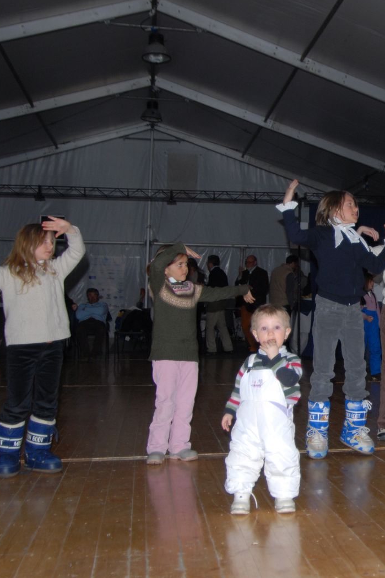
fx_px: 883
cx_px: 424
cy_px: 289
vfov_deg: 36.3
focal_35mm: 55
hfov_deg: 23.1
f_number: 3.5
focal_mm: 24
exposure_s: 1/60
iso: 250
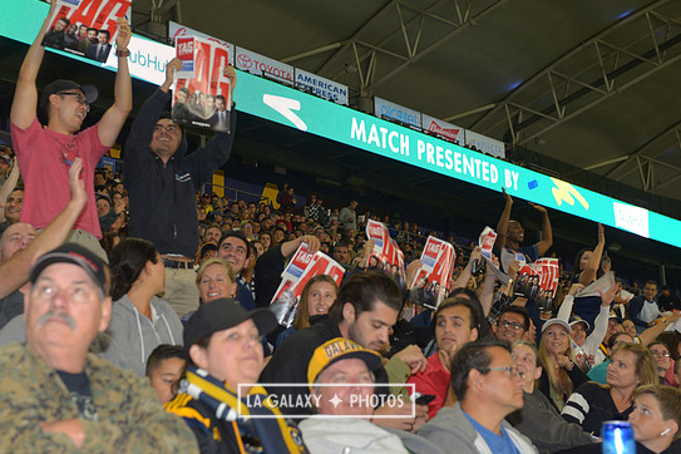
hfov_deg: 32.4
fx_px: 1173
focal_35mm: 62
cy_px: 213
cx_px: 326
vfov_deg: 21.9
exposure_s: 1/60
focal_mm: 58
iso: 320
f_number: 5.6
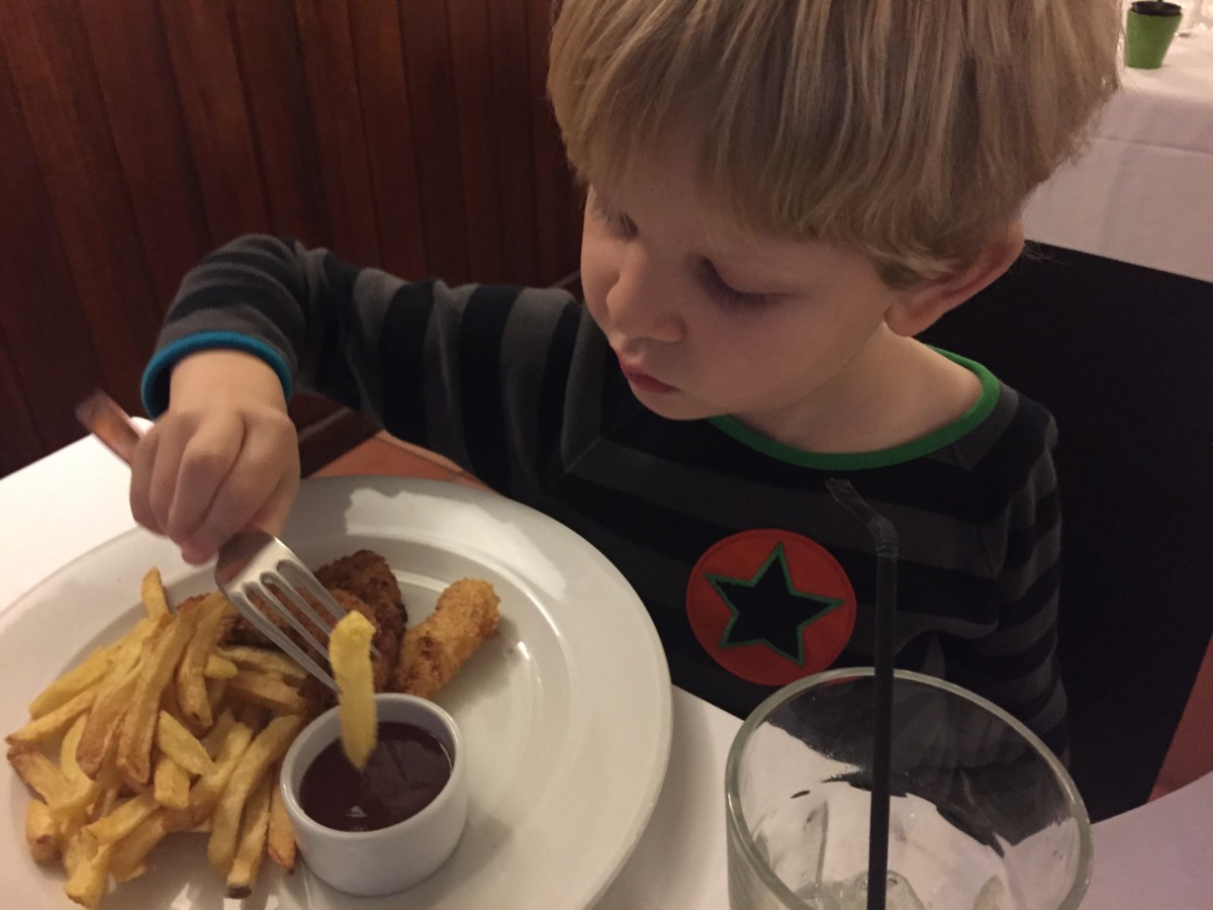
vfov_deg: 48.2
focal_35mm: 29
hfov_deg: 61.7
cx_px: 606
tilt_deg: -34.8
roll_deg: +1.0
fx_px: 1016
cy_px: 455
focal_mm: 4.15
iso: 320
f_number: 2.2
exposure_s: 1/15
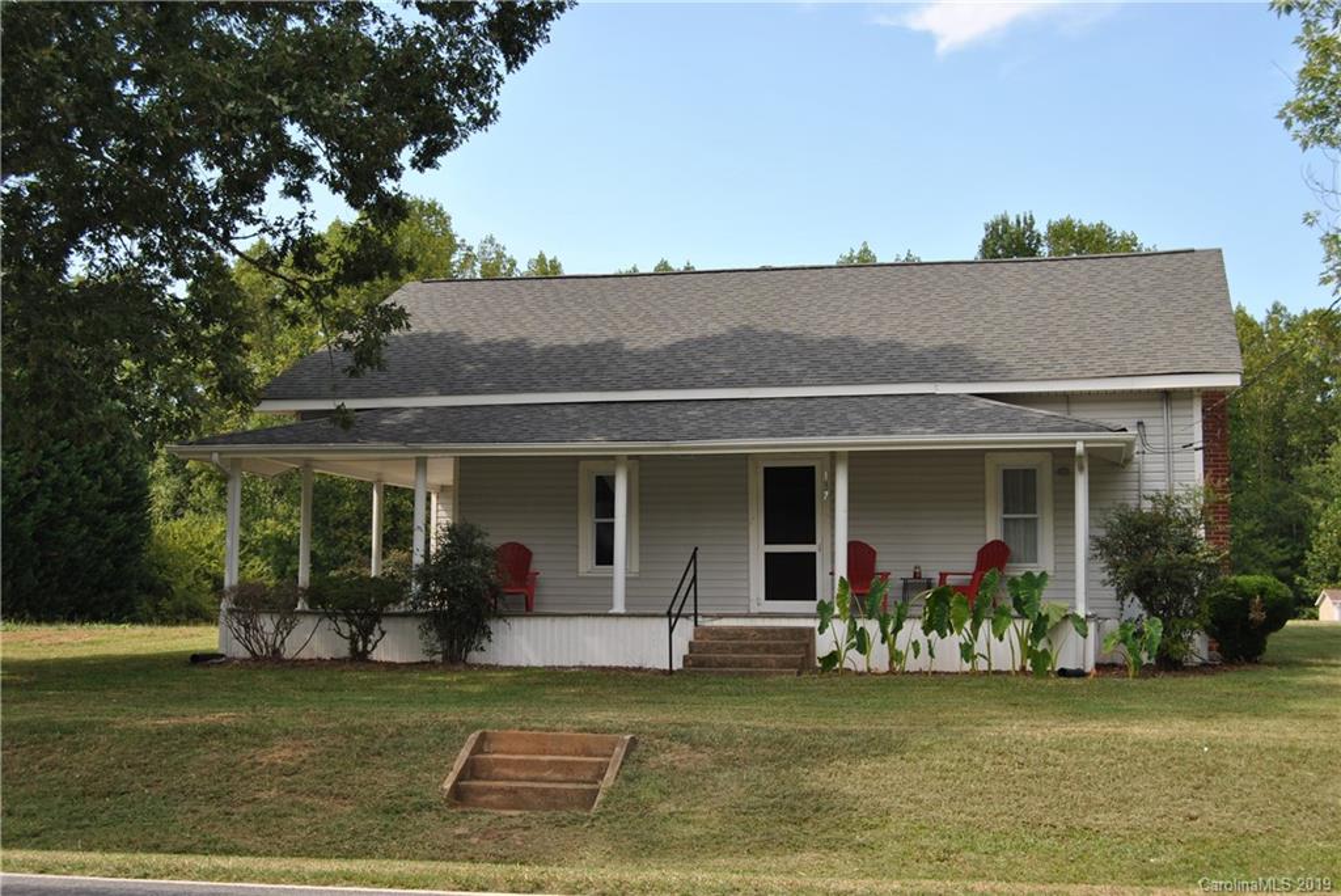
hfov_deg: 43.6
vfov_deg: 29.9
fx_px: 1677
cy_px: 448
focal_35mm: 45
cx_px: 670
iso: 100
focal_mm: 30
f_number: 7.1
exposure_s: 1/200
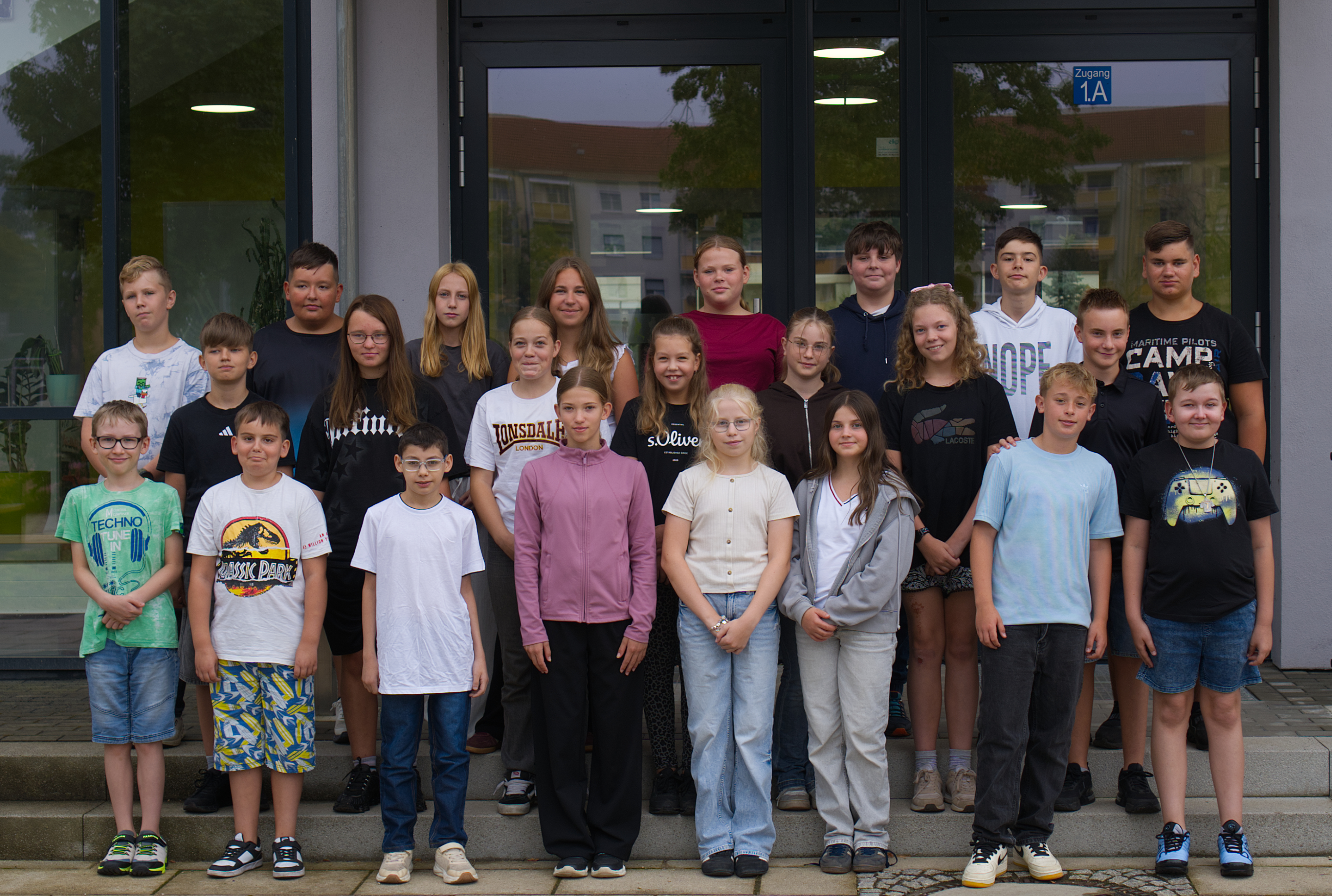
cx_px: 666
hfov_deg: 38.1
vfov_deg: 26.1
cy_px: 448
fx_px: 1929
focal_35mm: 52
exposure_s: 1/160
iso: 100
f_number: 4
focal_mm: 35
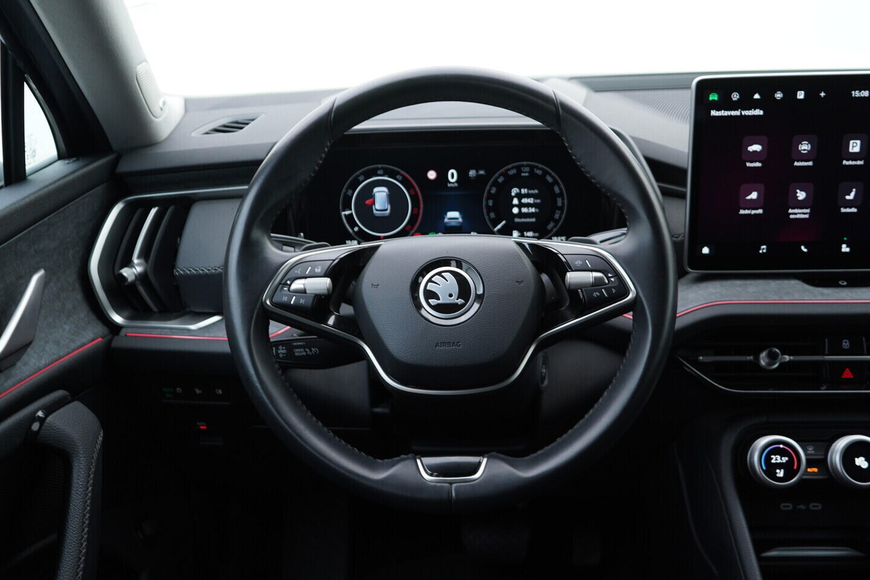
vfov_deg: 36.9
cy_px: 290
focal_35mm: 36
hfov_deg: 53.1
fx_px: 870
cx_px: 435
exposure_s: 1/40
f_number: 2.8
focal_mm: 24
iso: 200
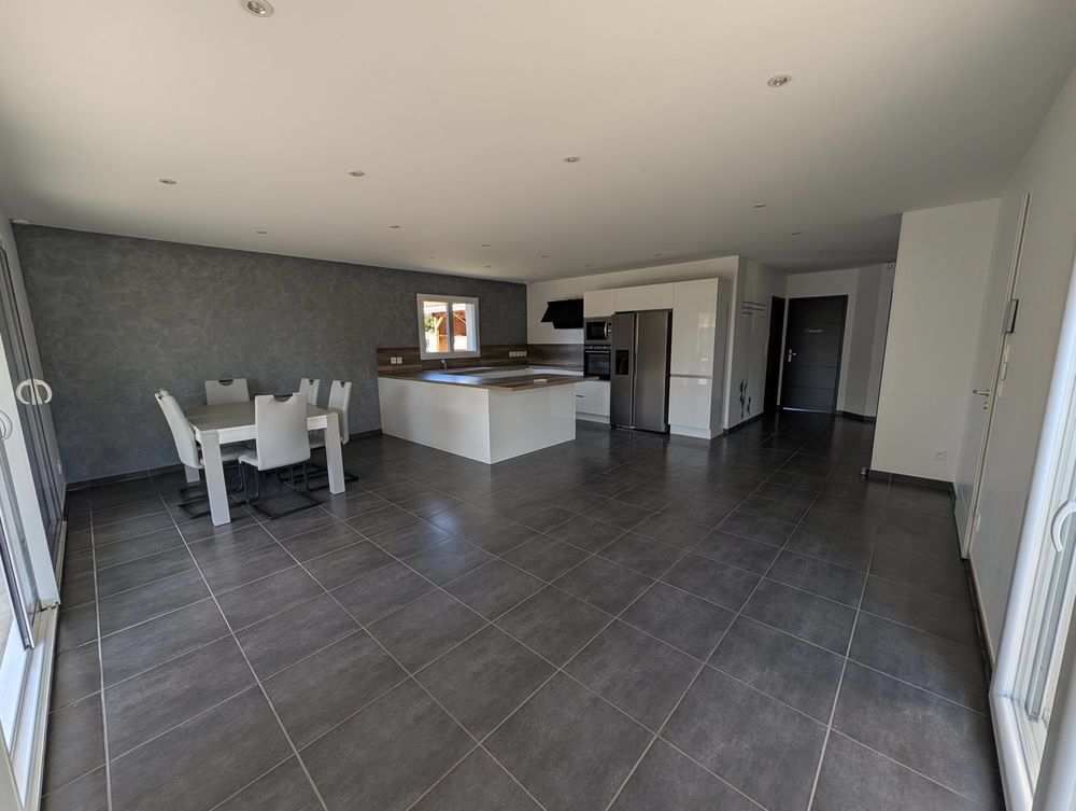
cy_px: 406
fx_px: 374
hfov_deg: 110.5
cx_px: 538
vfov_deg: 94.6
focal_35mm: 12
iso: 49
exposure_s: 1/327
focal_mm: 2.02
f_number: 1.7
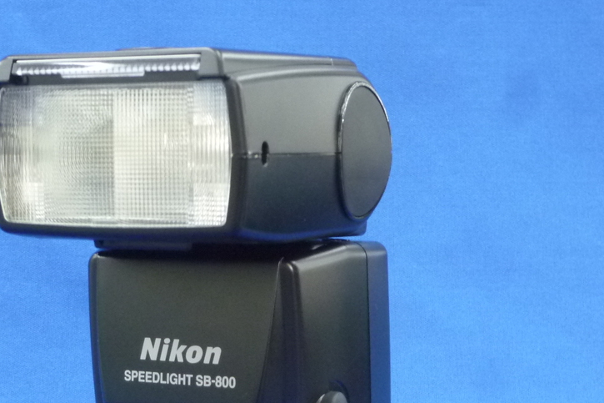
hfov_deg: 19.4
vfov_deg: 12.9
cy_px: 350
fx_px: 1761
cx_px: 197
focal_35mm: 105
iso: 400
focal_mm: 10.8
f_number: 4.6
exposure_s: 1/25
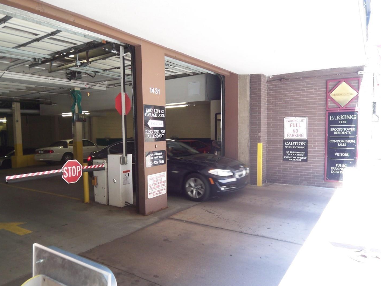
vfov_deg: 53.1
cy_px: 152
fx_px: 286
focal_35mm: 26
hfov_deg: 67.0
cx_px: 166
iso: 64
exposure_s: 1/30
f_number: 2.8
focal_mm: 3.8
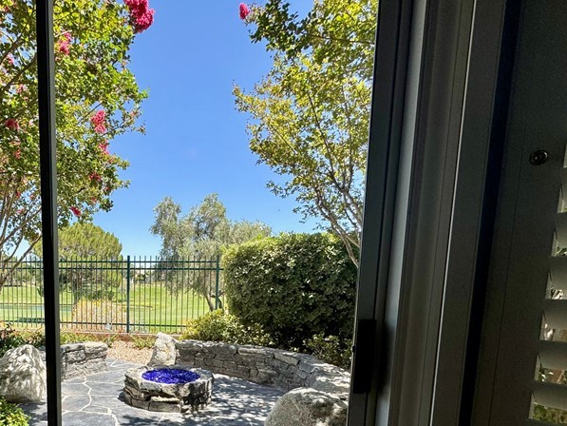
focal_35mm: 24
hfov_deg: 66.7
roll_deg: -1.5
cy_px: 335
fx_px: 393
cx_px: 136
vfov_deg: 53.4
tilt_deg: -8.8
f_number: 2.2
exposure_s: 1/505
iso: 40
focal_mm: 2.22
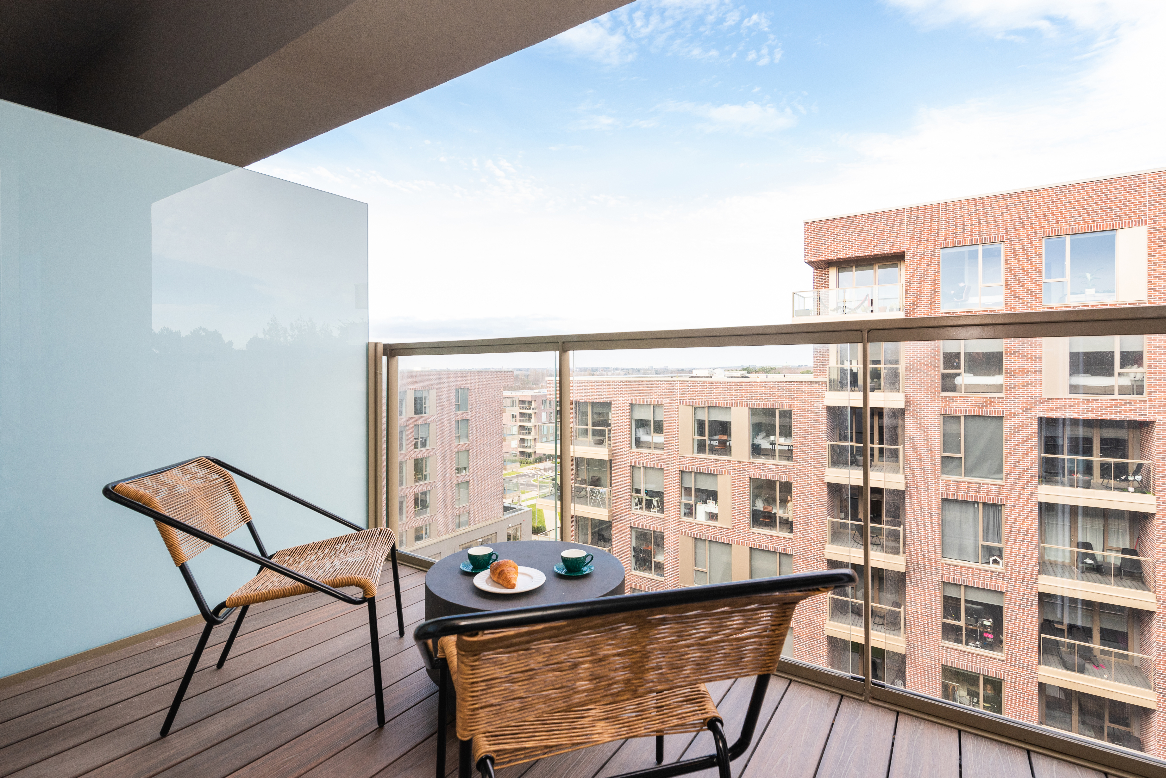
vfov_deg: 77.4
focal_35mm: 15
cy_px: 389
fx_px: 486
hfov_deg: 100.4
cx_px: 583
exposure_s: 1/160
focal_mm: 15
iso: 400
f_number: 7.1
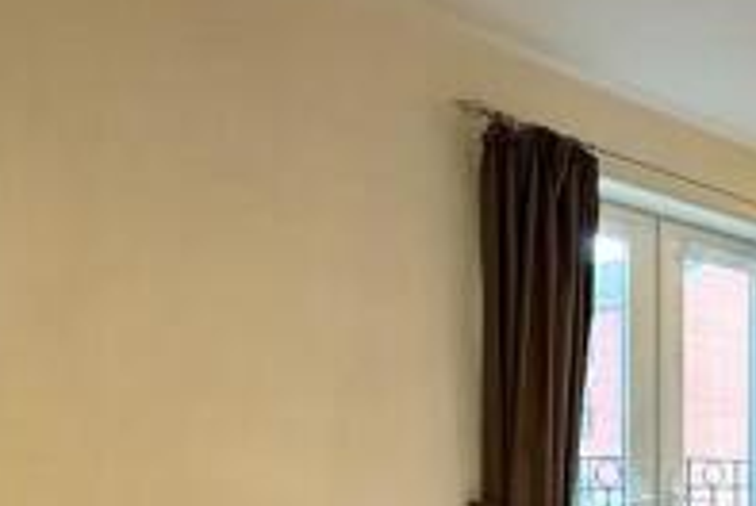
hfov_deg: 32.1
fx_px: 904
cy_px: 489
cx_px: 1023
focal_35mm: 43
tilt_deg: +0.1
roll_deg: -0.5
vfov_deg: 29.5
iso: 200
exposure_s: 1/50
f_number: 2.2
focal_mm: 2.22
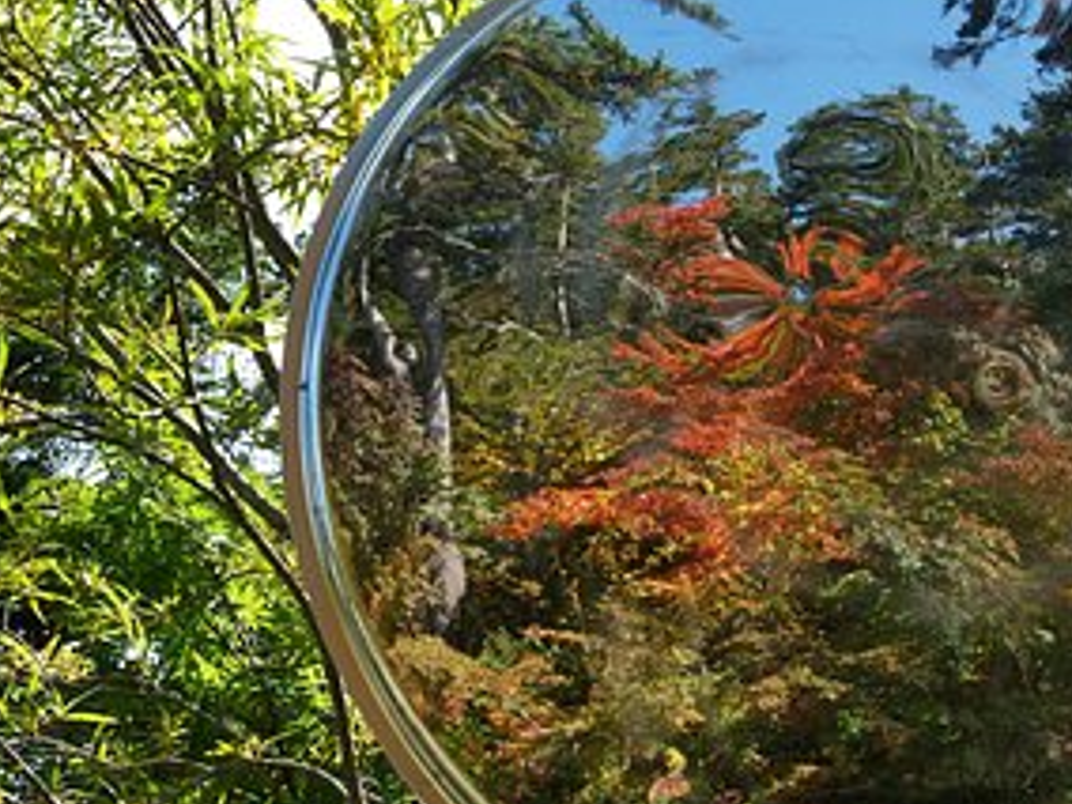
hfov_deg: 26.7
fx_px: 2261
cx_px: 596
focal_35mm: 73
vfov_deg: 20.1
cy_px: 485
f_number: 6.7
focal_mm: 28
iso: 200
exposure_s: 1/180
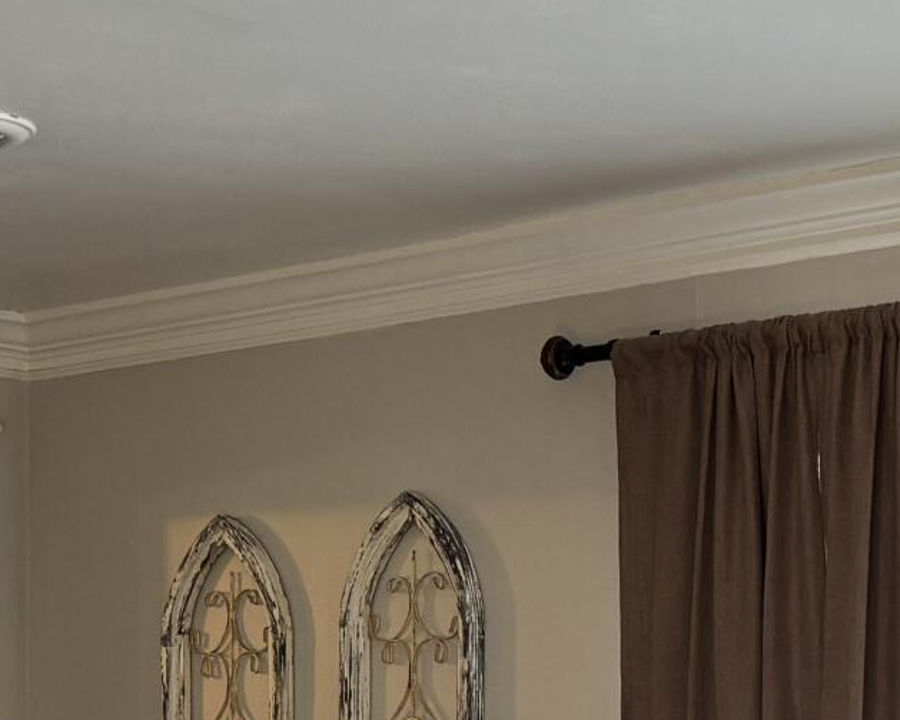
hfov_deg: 15.9
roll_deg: -0.4
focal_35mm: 121
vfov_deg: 12.4
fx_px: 3223
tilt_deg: -0.4
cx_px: 288
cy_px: 860
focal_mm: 5.96
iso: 80
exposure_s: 1/60
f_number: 1.6
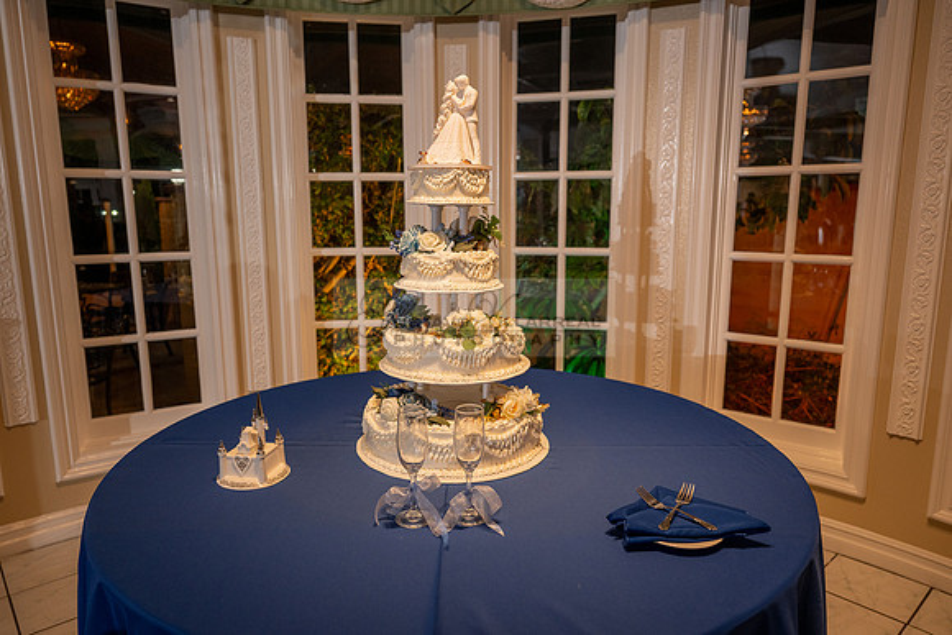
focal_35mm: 24
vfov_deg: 53.2
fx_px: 635
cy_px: 318
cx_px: 476
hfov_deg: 73.7
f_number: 3.2
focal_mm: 24
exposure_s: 1/160
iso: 640
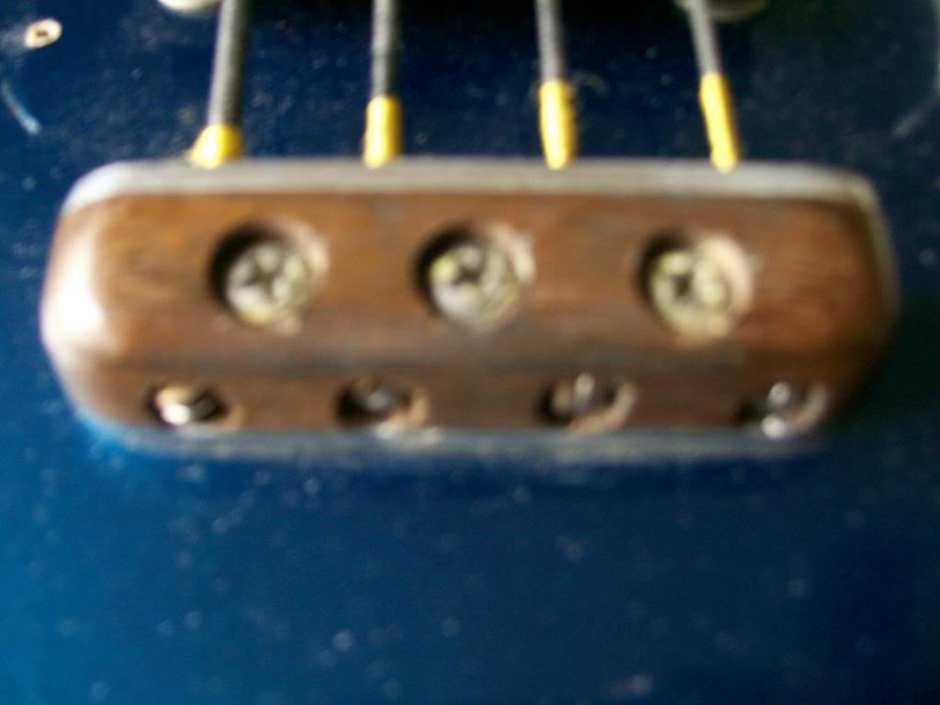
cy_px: 352
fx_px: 978
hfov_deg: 51.4
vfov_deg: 39.7
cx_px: 470
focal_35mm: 36
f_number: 2.7
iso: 160
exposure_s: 1/8
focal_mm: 6
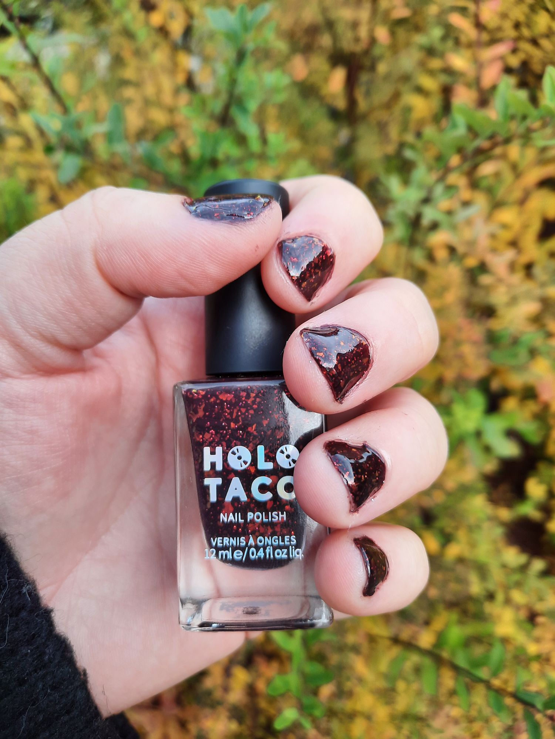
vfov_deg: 69.4
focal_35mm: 25
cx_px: 278
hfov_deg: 54.9
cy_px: 370
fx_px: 534
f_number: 2
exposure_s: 1/100
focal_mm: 4.6
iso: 32
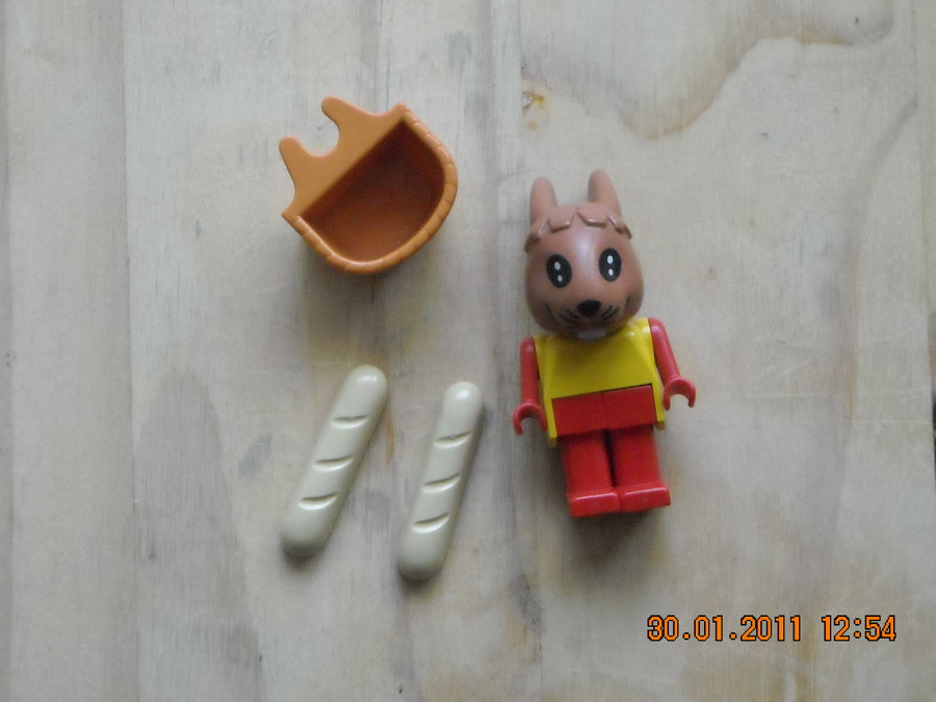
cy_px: 351
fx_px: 2839
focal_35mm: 105
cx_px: 468
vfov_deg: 14.1
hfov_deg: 18.7
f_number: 4.7
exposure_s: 1/96
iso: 800
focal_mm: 17.1
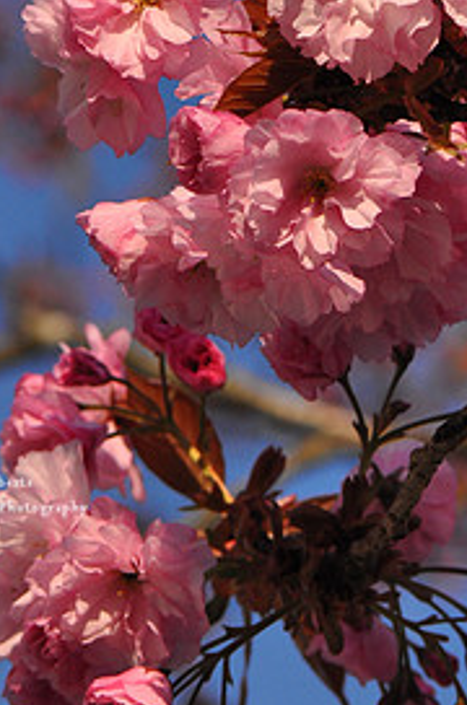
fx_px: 6572
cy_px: 163
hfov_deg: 4.1
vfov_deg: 6.1
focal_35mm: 336
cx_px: 388
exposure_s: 1/400
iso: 500
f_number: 7.1
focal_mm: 105
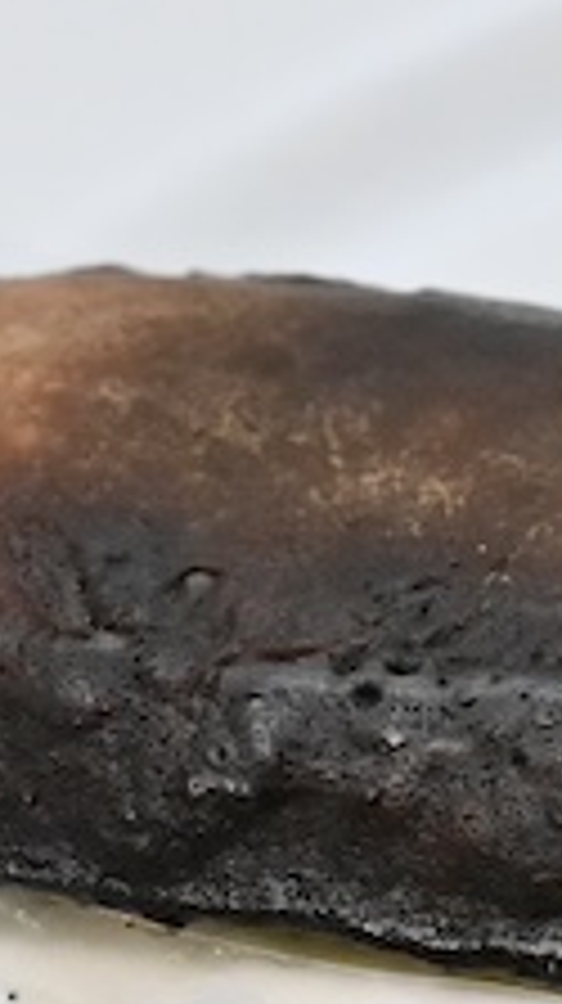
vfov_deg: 7.6
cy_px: 1096
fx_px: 7491
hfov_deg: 4.2
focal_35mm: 282
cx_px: 1362
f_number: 11
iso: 6400
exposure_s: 1/160
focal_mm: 60
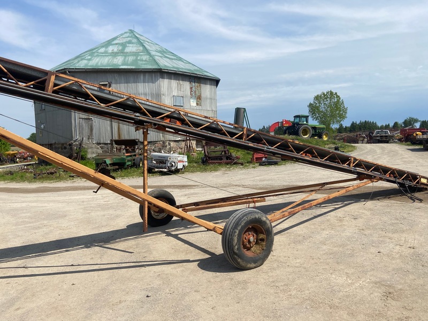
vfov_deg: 53.1
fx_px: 321
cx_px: 214
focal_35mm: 26
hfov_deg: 67.3
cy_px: 160
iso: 32
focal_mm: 4.25
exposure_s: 1/5025
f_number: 1.8
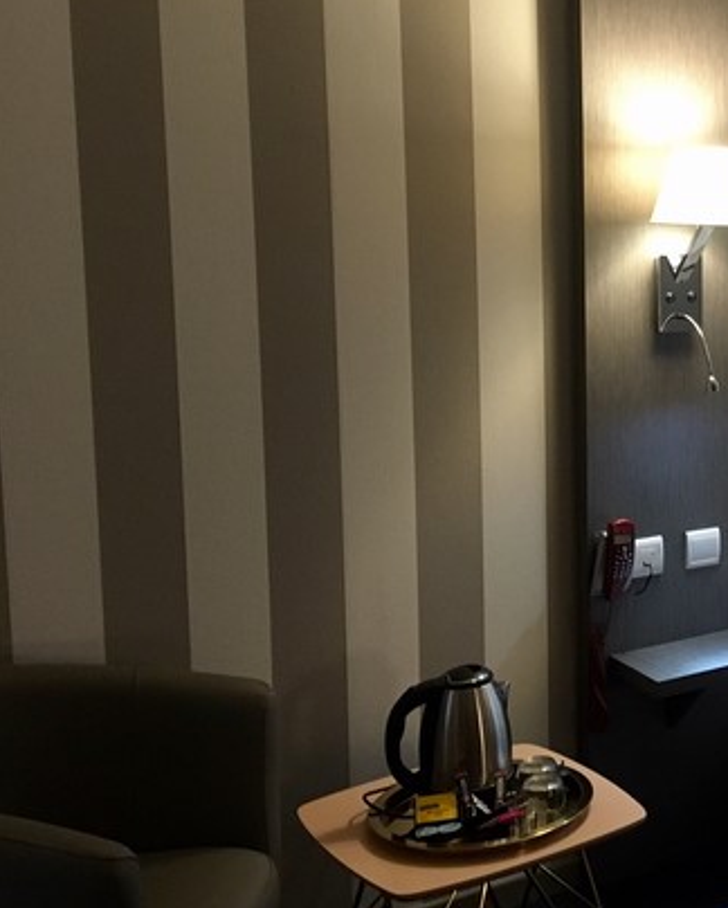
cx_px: 894
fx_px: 1506
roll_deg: -0.8
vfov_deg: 33.4
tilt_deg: -7.7
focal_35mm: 56
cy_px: 364
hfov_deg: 24.4
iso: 200
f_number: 2.2
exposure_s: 1/20
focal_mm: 4.15
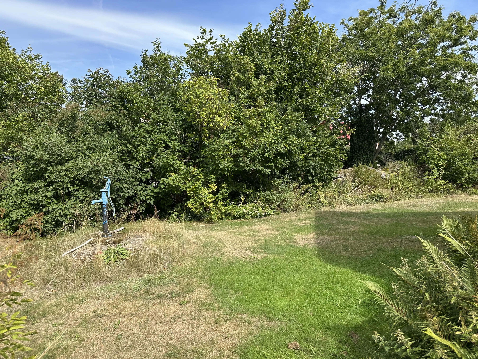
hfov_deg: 71.6
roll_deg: +0.5
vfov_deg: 56.8
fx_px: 331
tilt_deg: -8.6
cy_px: 180
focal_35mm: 24
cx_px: 239
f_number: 1.78
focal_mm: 6.86
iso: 80
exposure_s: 1/1339
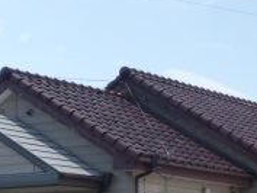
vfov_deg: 9.1
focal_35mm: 163
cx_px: 136
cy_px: 154
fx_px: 1211
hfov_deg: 12.1
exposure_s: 1/800
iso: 100
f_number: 3.9
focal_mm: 8
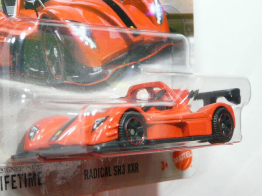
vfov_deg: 15.2
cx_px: 131
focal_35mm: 97
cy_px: 98
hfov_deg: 20.2
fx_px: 734
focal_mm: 10
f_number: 3.2
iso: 200
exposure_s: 1/30
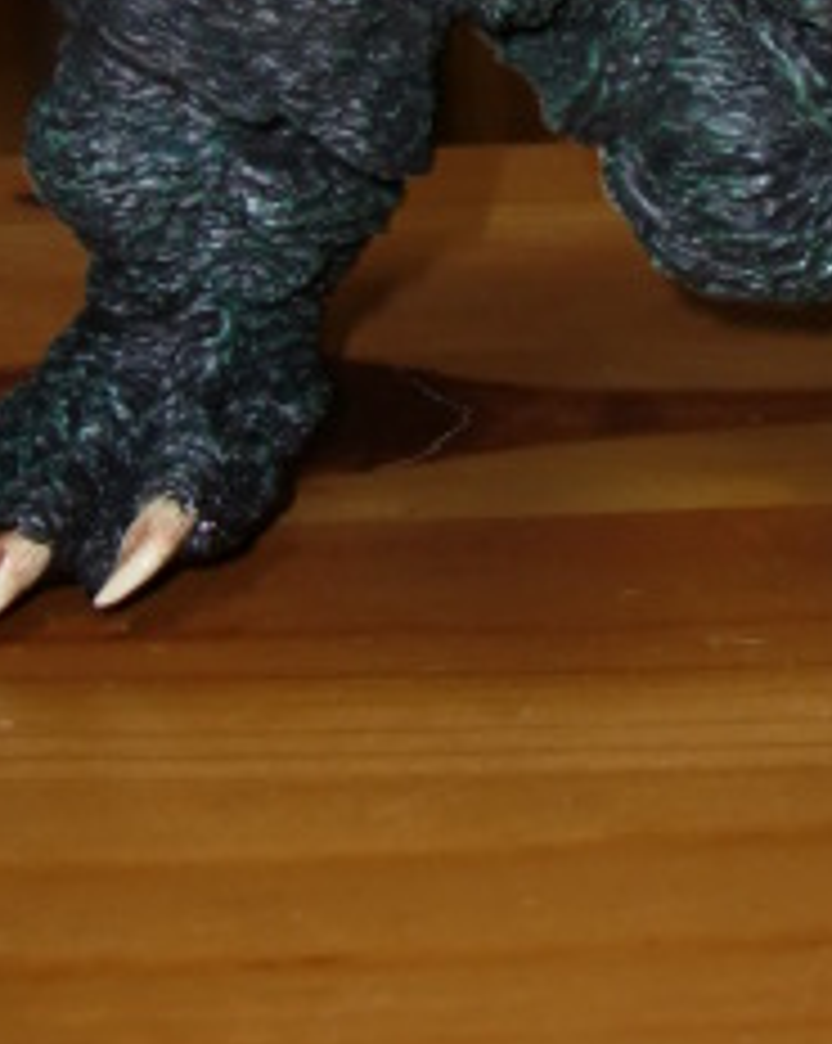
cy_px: -356
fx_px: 2992
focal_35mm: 97
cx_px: 661
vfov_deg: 18.3
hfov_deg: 15.7
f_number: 2.8
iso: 125
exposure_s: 1/30
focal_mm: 6.3
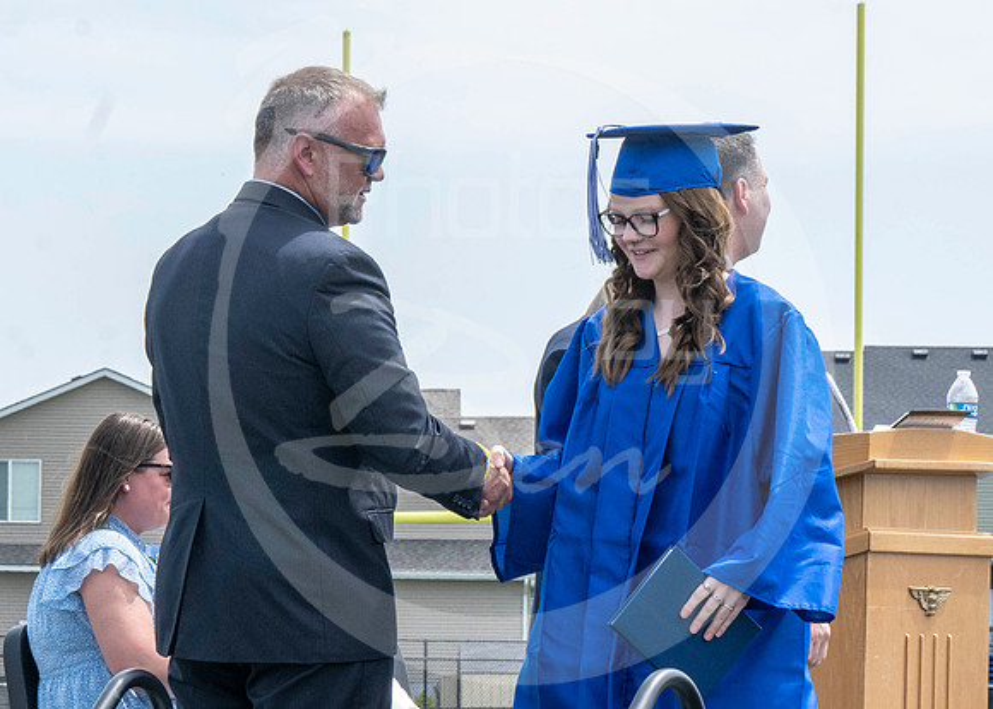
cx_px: 178
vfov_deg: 6.9
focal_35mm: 208
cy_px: 314
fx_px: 5875
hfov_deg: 9.6
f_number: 13
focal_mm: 70
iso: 200
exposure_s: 1/250
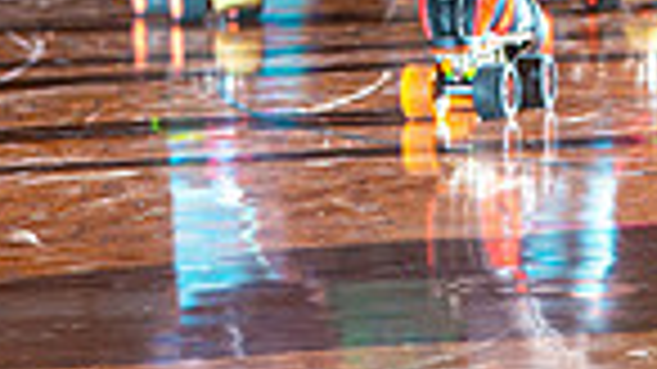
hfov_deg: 3.8
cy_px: -508
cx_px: 387
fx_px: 9857
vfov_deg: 2.1
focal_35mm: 566
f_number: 7.1
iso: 640
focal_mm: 175
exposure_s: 1/160
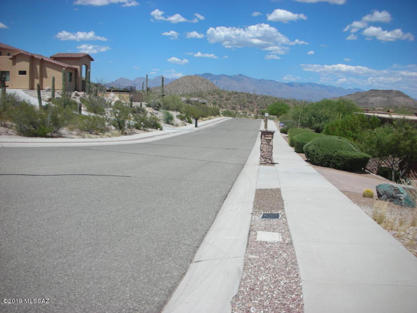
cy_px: 156
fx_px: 422
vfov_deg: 40.7
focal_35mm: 35
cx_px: 208
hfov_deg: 52.6
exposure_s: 1/153
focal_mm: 5.8
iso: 50
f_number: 8.5
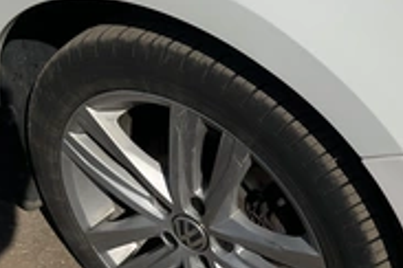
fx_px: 739
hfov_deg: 29.3
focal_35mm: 66
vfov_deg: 20.6
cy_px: 114
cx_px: 361
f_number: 1.8
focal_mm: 3
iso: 25
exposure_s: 1/7407
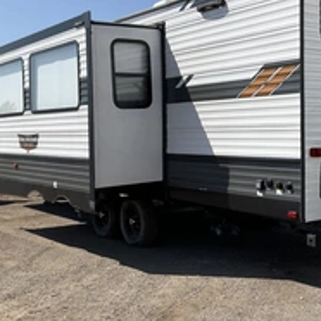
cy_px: 147
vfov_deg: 31.1
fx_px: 577
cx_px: 238
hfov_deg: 30.6
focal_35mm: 55
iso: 25
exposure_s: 1/2538
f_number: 1.8
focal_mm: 3
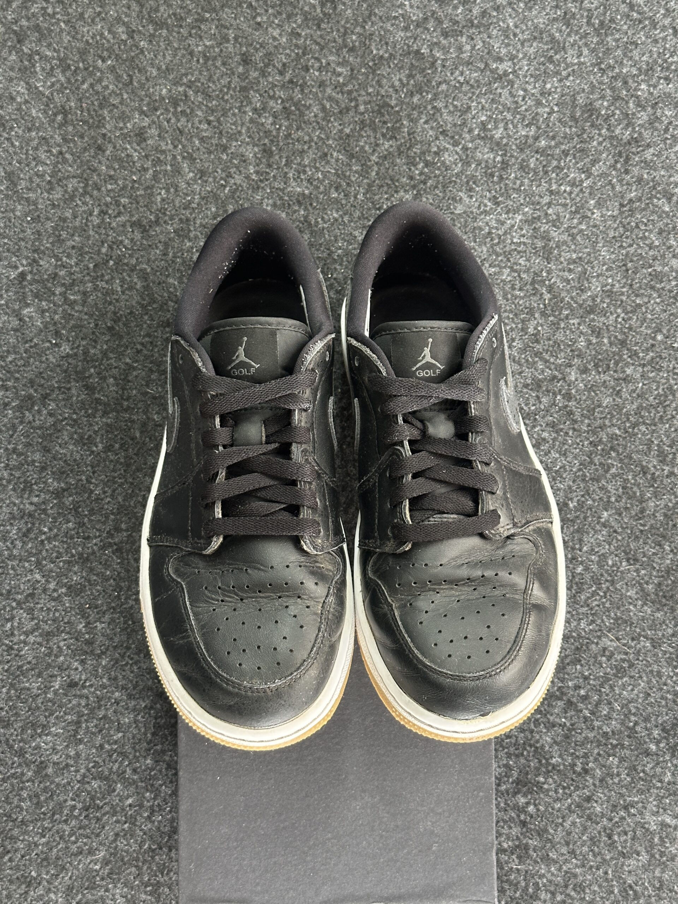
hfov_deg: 30.3
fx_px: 1254
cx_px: 339
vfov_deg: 39.7
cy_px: 452
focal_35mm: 48
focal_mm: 6.86
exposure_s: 1/33
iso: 320
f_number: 1.78
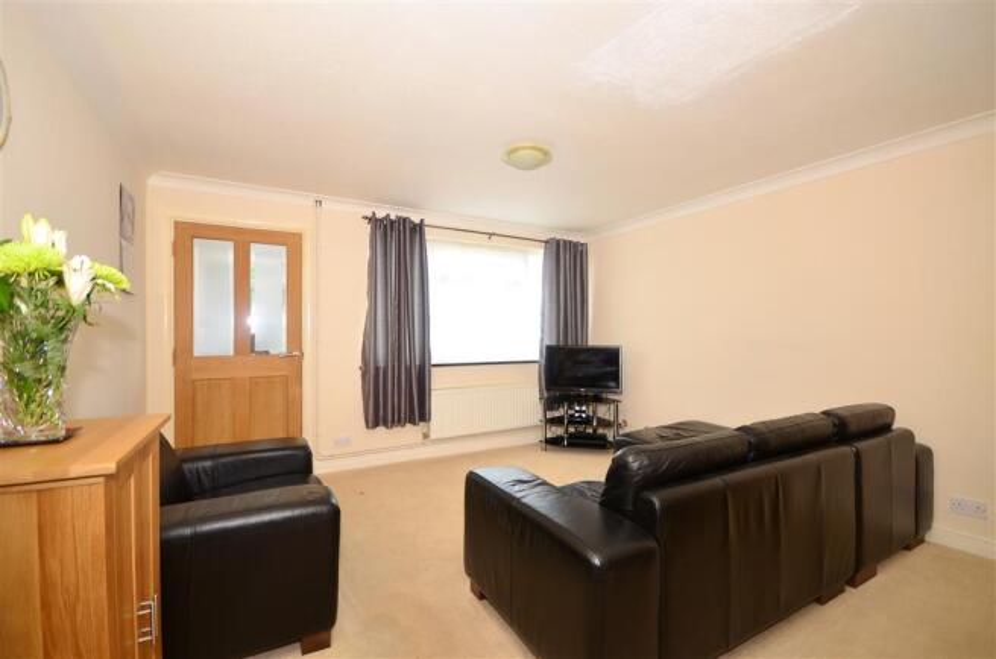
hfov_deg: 100.5
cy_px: 330
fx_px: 414
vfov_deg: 77.0
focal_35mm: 15
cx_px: 498
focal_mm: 10
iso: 200
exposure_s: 1/30
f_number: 5
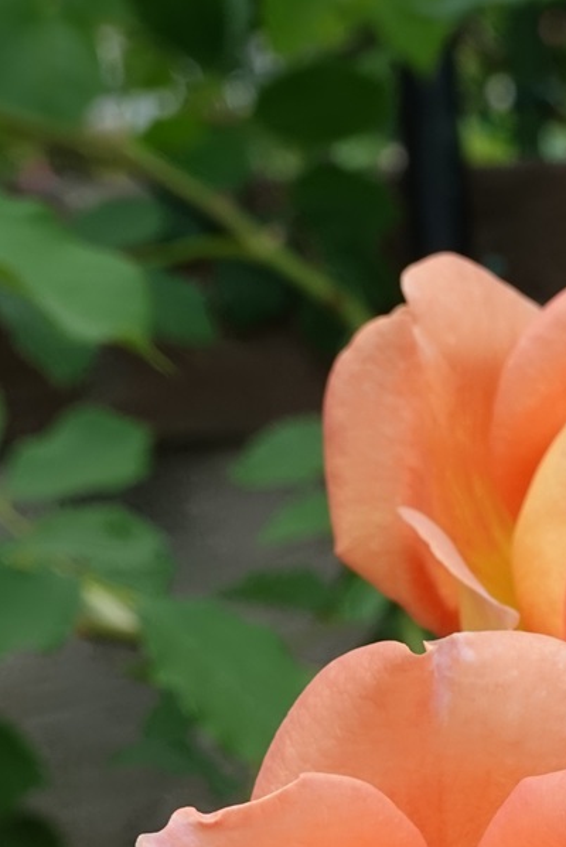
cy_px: 903
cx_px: 591
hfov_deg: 11.8
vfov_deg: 17.3
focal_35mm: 115
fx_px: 2709
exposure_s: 1/100
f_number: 5.6
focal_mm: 15.59
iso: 125
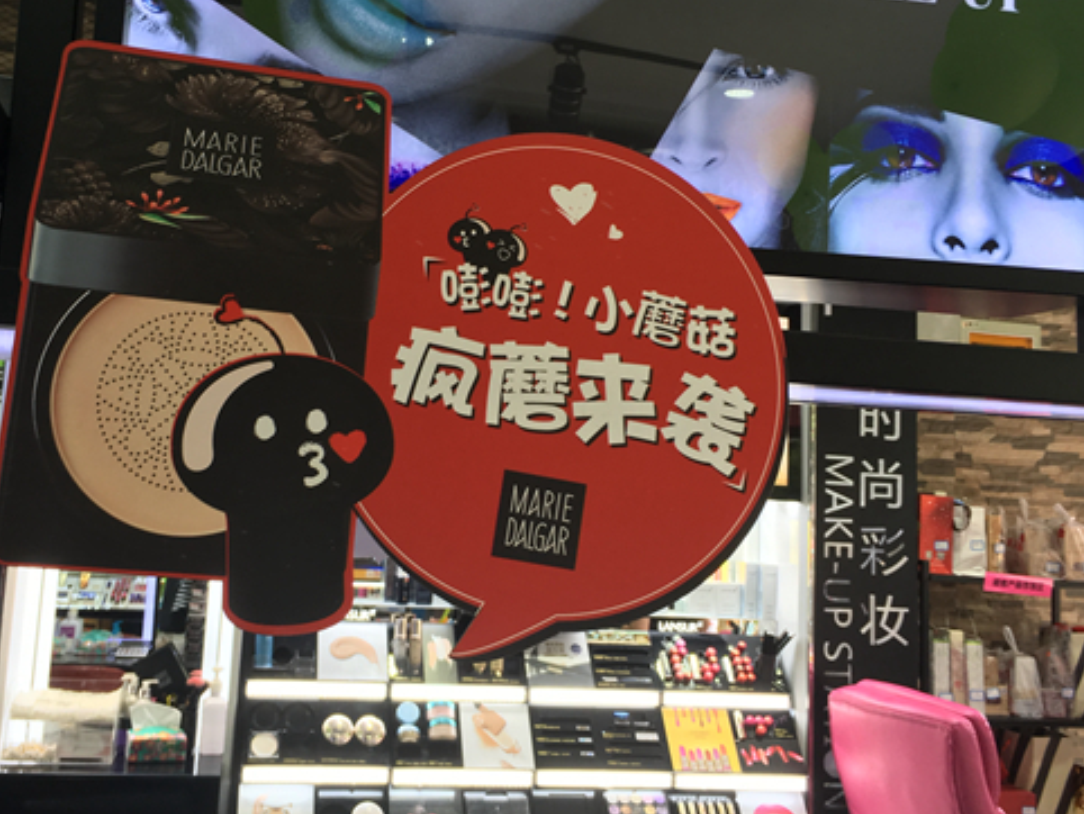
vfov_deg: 37.7
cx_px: 452
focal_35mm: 38
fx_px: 1191
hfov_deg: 48.8
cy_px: 373
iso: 32
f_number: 2.2
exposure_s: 1/50
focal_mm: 4.15
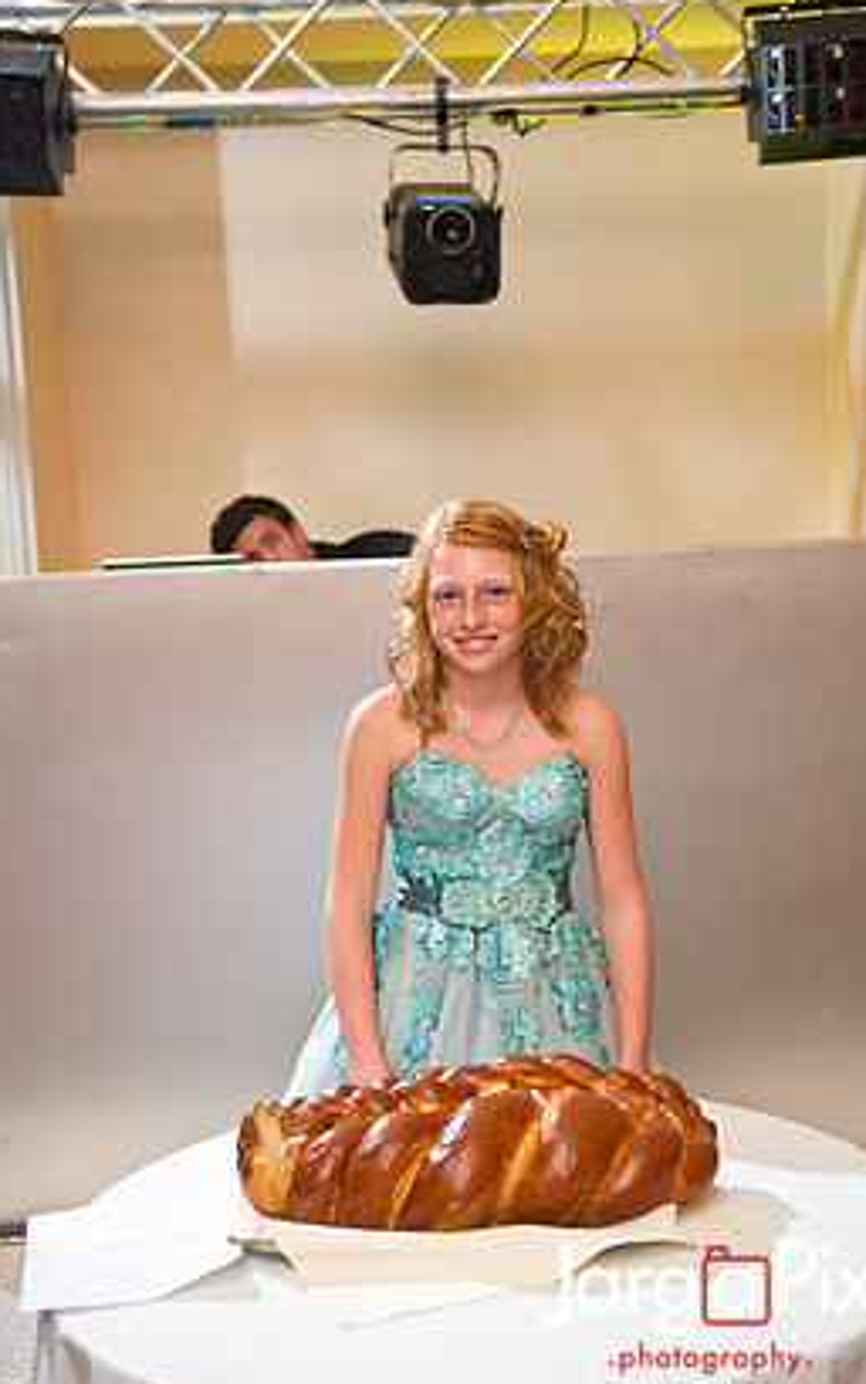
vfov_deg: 36.3
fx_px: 2112
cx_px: 489
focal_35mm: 56
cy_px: 660
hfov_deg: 23.2
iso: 1600
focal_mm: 50
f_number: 3.2
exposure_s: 1/125
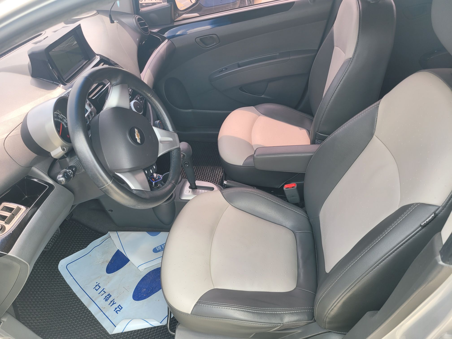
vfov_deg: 53.1
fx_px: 339
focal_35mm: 26
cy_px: 170
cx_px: 226
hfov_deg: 67.3
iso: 40
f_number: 1.8
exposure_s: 1/130
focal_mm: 5.4
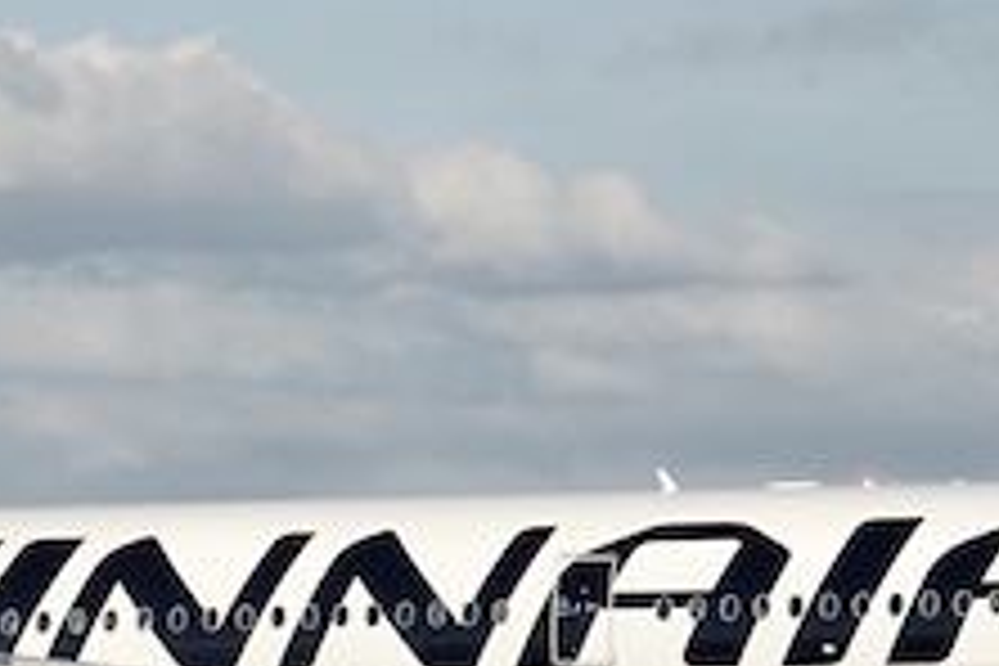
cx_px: -108
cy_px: 641
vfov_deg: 4.7
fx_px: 8186
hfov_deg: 6.9
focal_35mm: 295
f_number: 5.6
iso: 125
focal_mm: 82
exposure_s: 1/1000
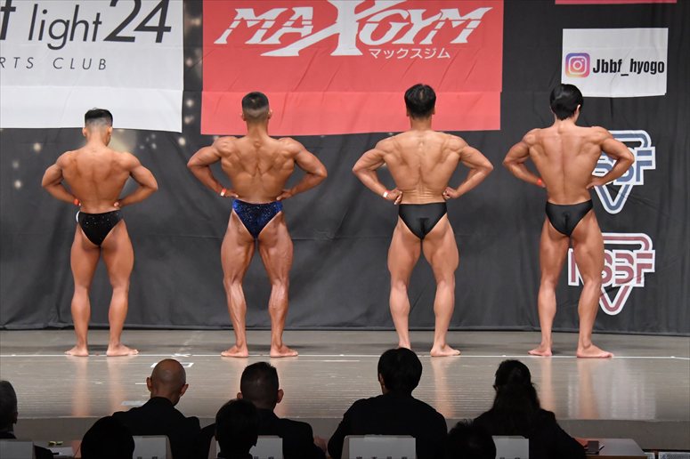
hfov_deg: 13.7
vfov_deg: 9.1
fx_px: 2874
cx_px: 345
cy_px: 230
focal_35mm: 150
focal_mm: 100
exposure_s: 1/400
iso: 6400
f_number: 5.6
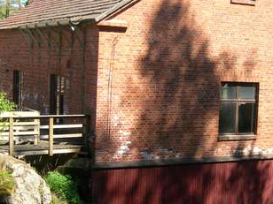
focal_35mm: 79
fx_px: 623
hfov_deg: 24.6
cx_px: 175
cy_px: 105
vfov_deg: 18.7
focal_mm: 7.8
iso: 50
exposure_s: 1/160
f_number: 4.8
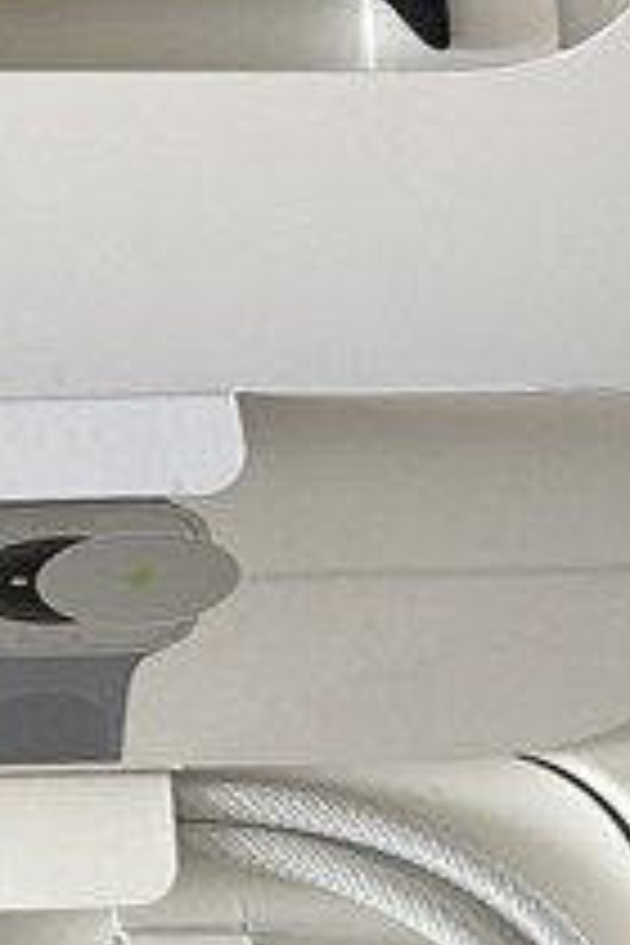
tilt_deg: -84.6
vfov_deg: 8.2
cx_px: -734
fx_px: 6483
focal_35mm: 247
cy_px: -414
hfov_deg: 5.4
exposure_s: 1/40
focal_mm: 5.96
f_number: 1.6
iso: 200
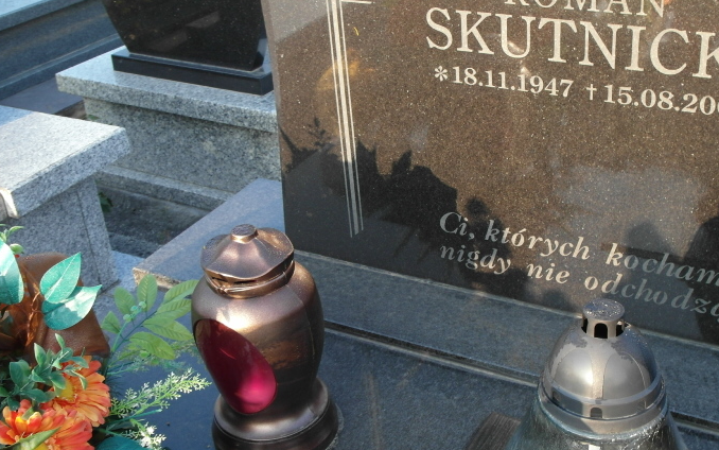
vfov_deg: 26.9
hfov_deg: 41.7
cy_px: 200
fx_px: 941
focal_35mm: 48
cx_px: 410
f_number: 3.6
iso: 80
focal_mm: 6.5
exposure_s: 1/90
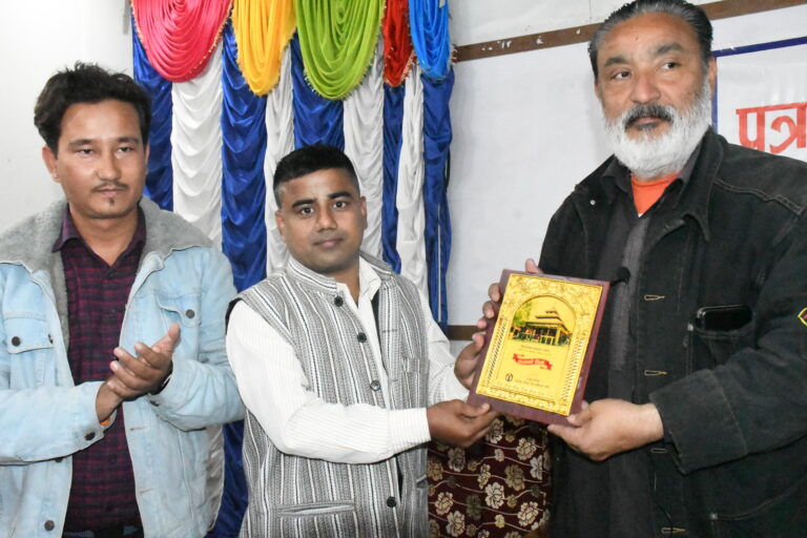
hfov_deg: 53.1
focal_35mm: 36
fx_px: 807
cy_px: 269
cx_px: 404
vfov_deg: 36.9
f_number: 5
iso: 51200
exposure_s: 1/200
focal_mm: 24
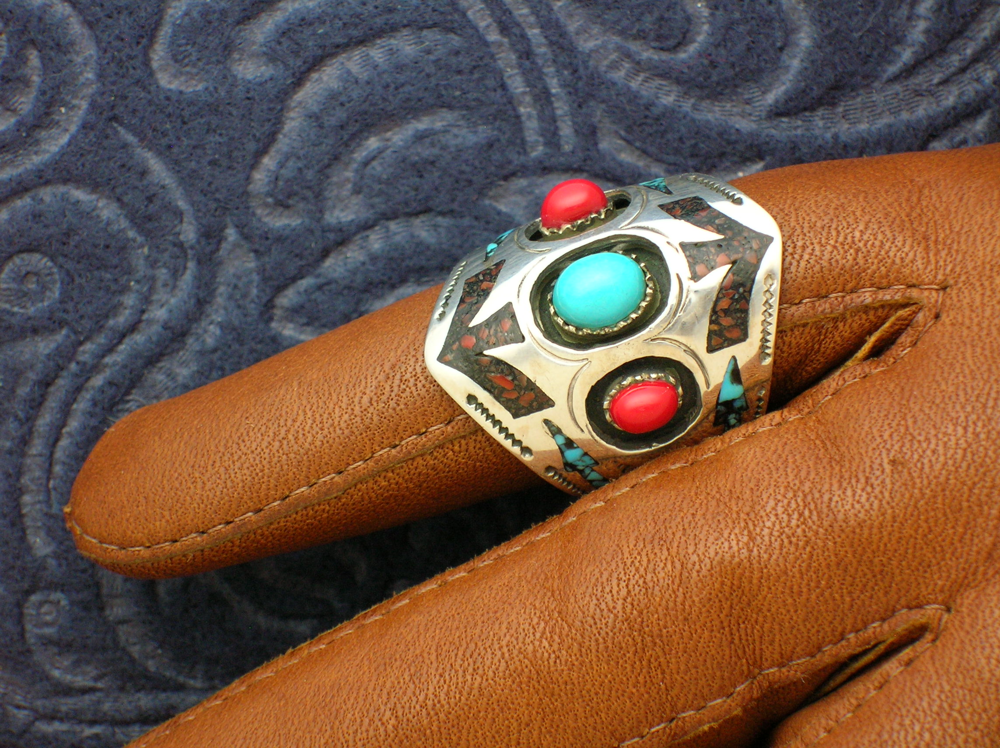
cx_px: 500
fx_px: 2858
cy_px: 374
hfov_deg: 19.8
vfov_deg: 14.9
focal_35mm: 99
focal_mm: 16.4
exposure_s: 1/3.9
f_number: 4.8
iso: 103
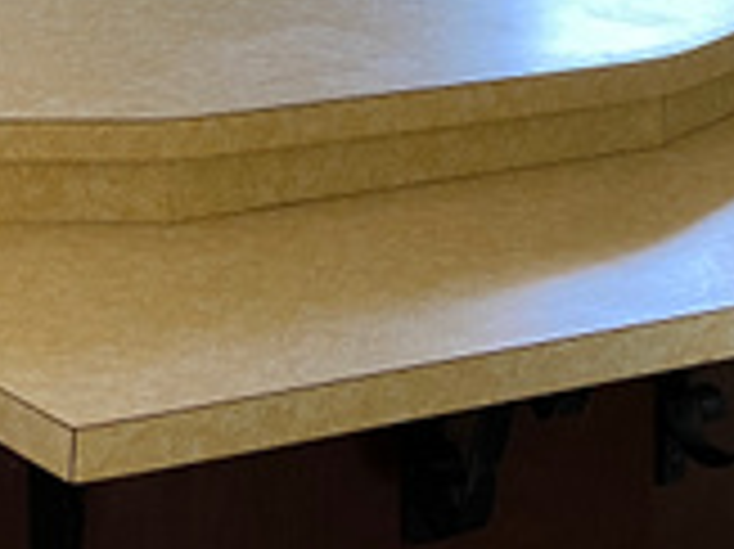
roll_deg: +0.9
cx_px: 90
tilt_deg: -7.0
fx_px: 2161
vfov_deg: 13.4
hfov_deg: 19.0
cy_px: -351
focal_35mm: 102
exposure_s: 1/60
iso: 200
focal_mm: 4.25
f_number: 1.8
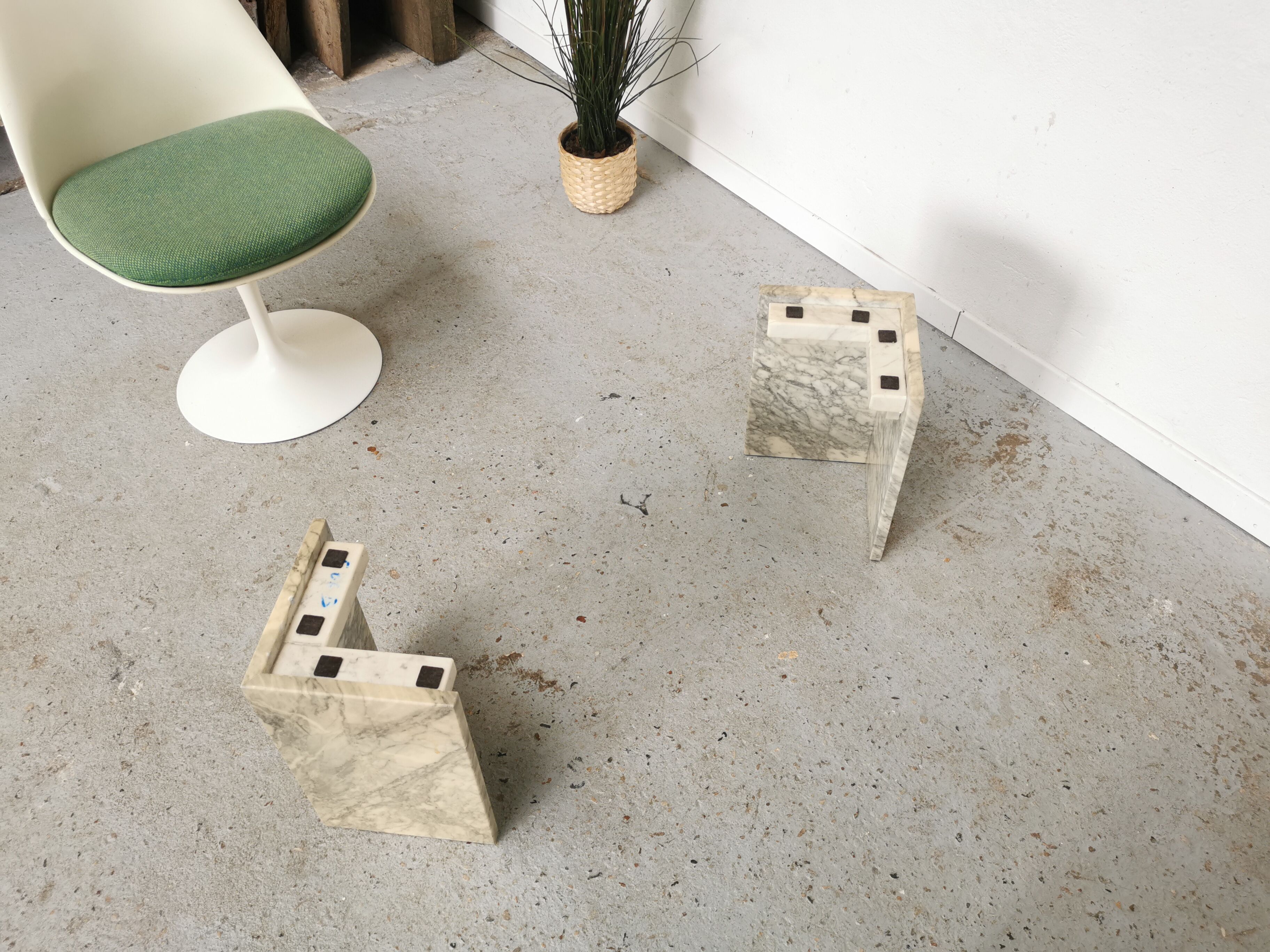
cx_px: 635
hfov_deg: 65.3
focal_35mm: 27
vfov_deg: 51.4
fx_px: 991
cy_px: 476
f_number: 1.8
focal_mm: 5.58
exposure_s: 1/100
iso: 100
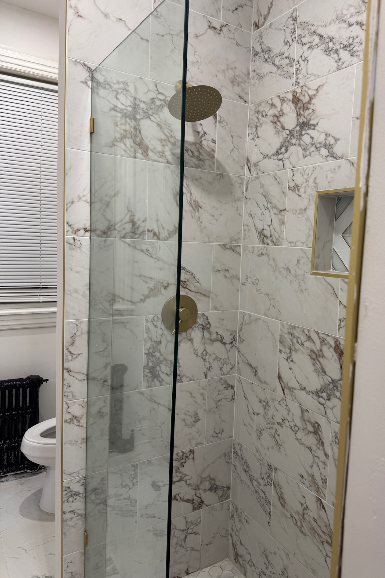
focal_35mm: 27
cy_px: 281
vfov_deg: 67.4
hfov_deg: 47.6
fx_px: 433
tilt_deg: -5.1
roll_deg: -1.9
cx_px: 233
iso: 125
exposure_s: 1/60
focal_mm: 6.76
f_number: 1.78
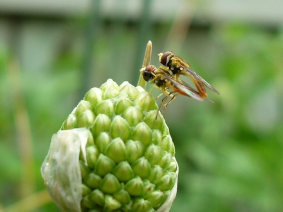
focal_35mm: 37
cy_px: 106
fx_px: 302
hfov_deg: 50.1
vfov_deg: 38.7
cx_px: 142
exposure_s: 1/200
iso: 80
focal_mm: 6.1
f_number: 2.8
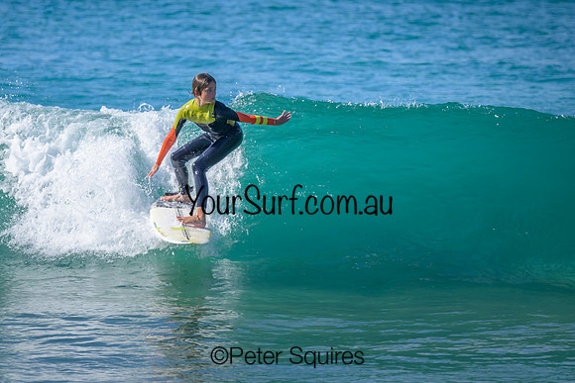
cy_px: 130
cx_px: 224
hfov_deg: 1.9
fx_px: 17551
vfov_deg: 1.3
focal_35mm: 1099
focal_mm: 800
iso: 450
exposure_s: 1/2000
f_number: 6.3
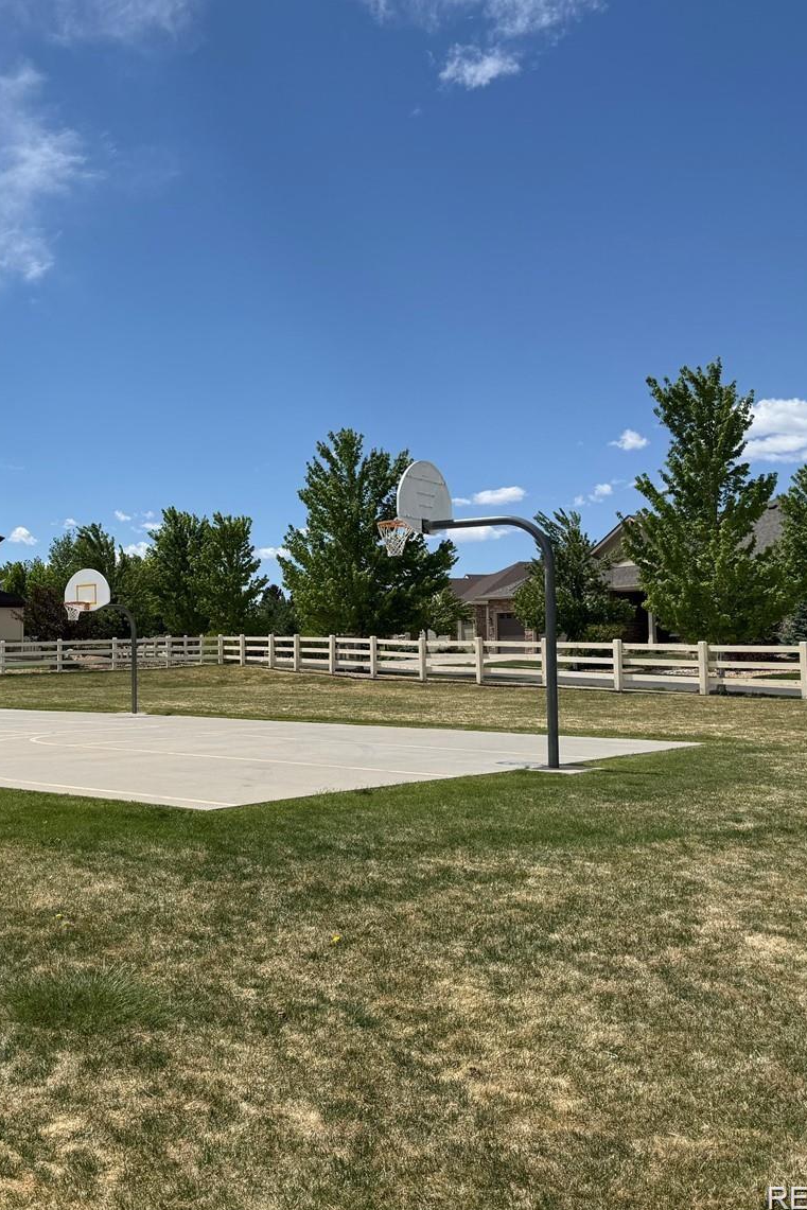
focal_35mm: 35
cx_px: 91
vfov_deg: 54.4
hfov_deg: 35.8
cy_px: 584
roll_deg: -0.4
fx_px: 1176
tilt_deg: +3.9
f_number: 1.78
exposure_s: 1/7353
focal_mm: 6.76
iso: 80
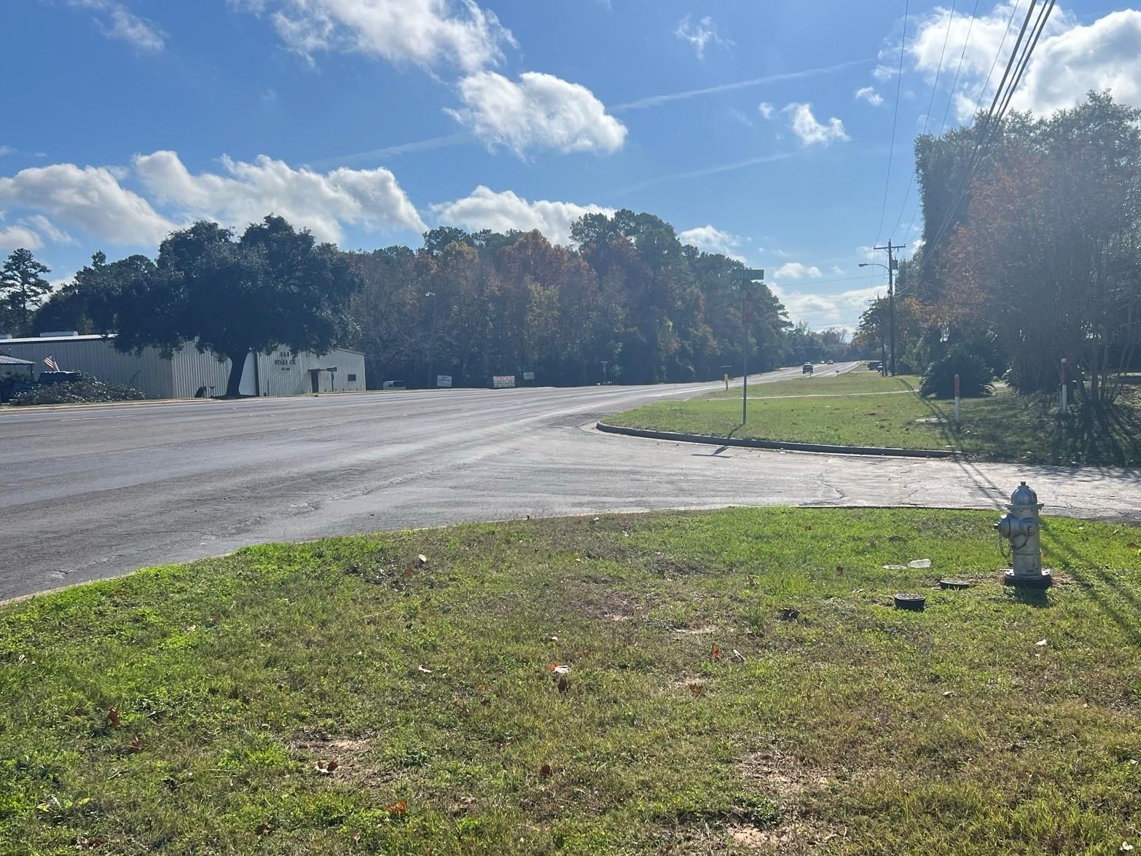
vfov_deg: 41.8
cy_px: 449
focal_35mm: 34
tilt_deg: -3.0
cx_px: 677
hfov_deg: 53.6
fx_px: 1121
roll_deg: +1.8
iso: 50
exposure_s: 1/8696
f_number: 1.5
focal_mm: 5.7
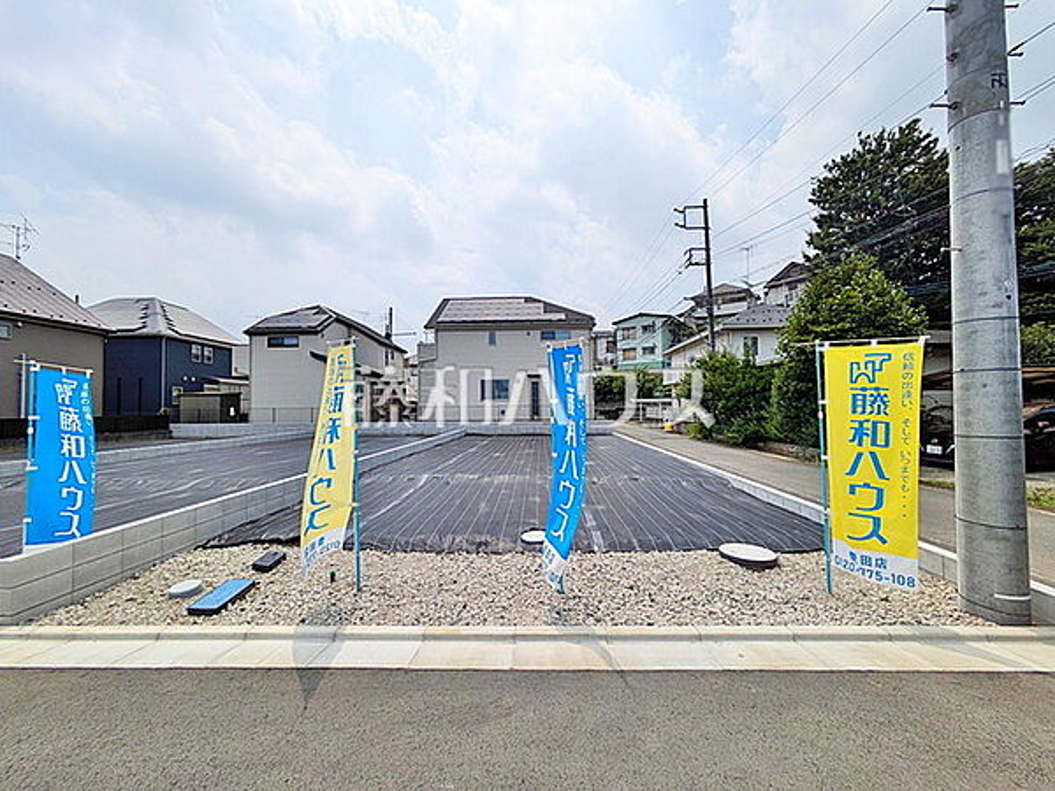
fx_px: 427
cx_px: 528
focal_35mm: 14
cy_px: 396
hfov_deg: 102.1
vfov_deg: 85.7
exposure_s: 1/4367
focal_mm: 1.83
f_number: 2.2
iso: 51
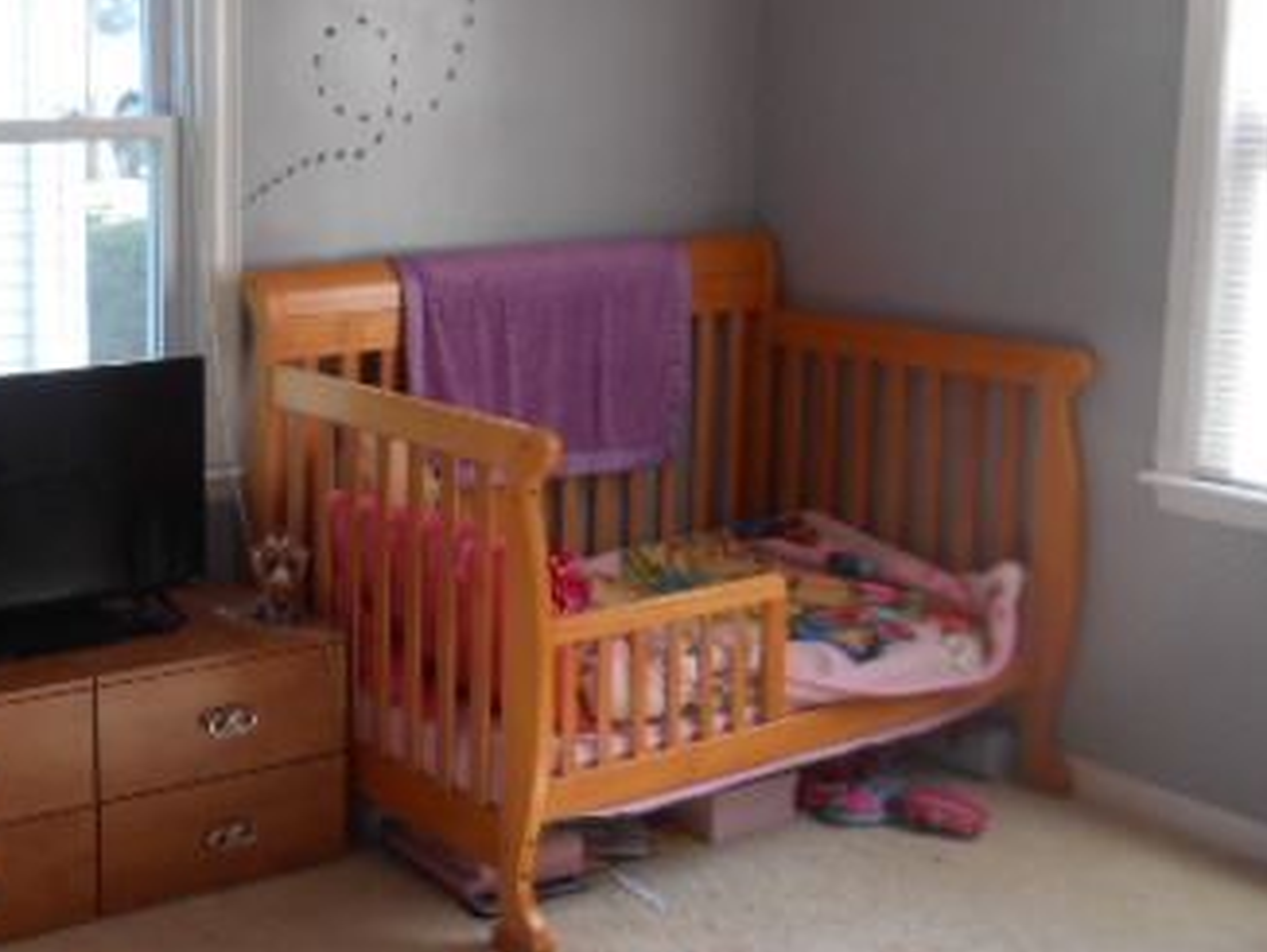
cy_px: 334
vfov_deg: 28.4
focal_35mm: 51
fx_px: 1868
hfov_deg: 35.3
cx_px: 132
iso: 100
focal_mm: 4.7
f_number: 3.4
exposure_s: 1/30
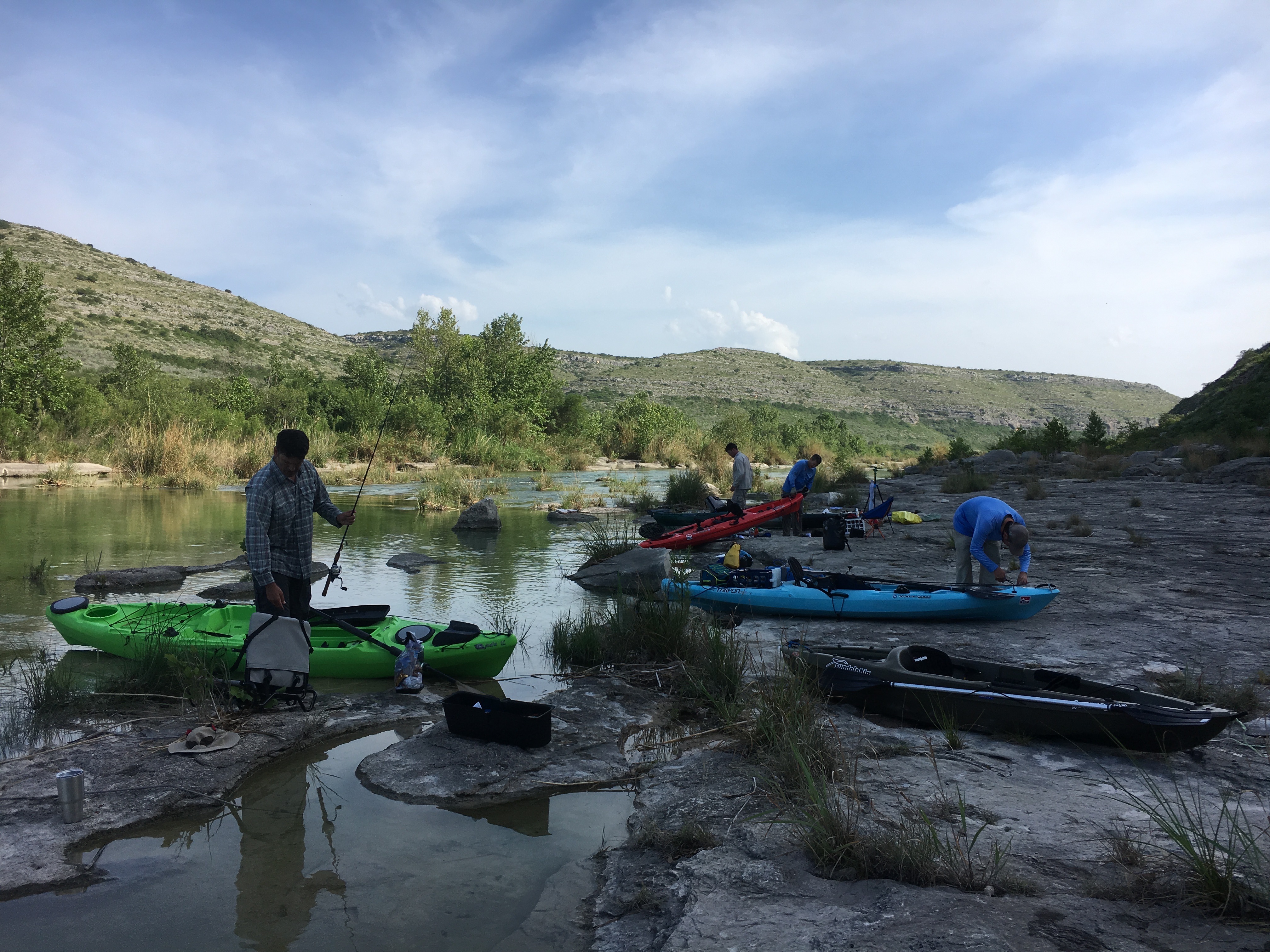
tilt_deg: -0.9
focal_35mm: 29
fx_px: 1064
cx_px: 635
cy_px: 476
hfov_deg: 61.7
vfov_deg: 48.2
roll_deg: -1.0
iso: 25
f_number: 2.2
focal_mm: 4.15
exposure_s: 1/1202
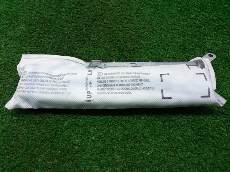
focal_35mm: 27
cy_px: 86
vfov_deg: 51.3
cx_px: 115
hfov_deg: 65.4
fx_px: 179
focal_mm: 3.79
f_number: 2.2
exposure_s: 1/33.3
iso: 158
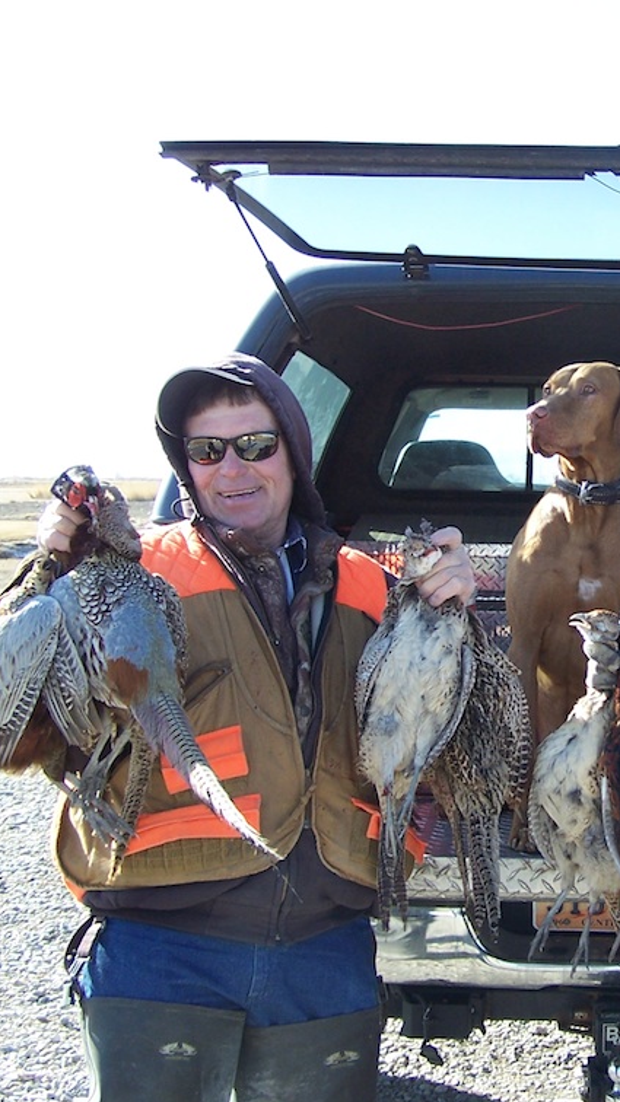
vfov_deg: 35.5
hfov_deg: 19.7
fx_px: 1725
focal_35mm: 59
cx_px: 643
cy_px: 558
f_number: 2.8
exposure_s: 1/350
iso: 80
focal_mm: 6.7
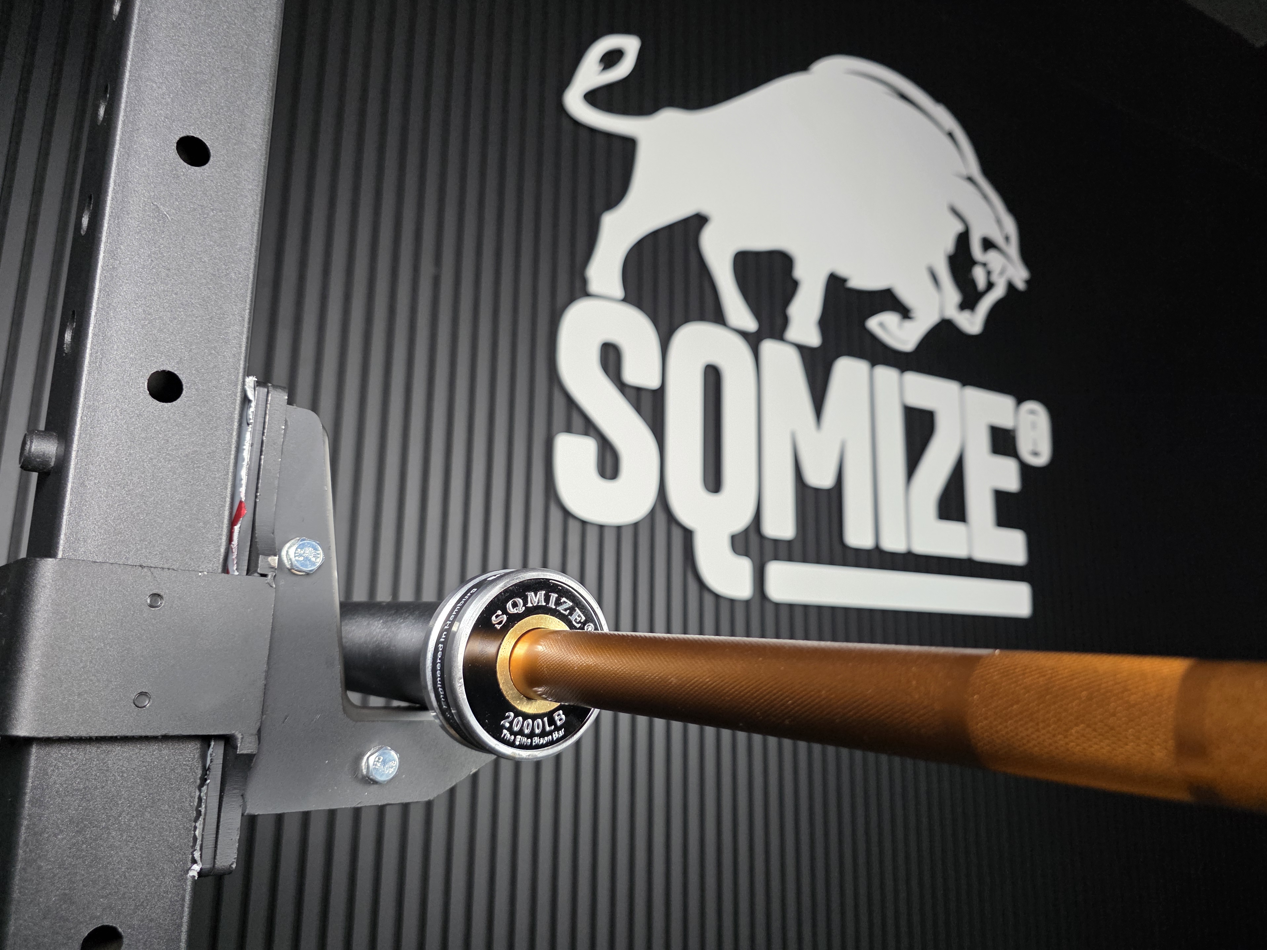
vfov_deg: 56.8
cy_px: 468
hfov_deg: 71.6
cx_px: 651
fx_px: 878
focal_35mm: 24
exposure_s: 1/100
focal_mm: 6.3
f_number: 1.7
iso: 320
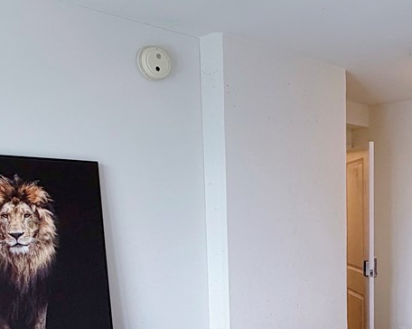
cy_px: 276
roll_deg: +0.2
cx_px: 380
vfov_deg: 30.4
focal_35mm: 48
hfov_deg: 36.1
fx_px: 585
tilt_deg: -6.7
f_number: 2.2
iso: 100
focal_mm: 2.22
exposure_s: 1/120
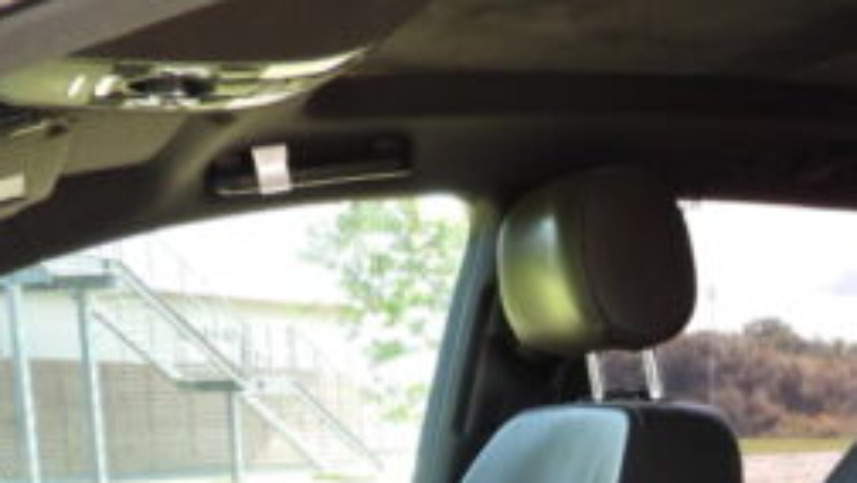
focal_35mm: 74
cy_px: 878
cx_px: 680
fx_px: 1682
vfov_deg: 14.3
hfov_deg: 28.0
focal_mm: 4.3
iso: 100
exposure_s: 1/80
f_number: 2.8
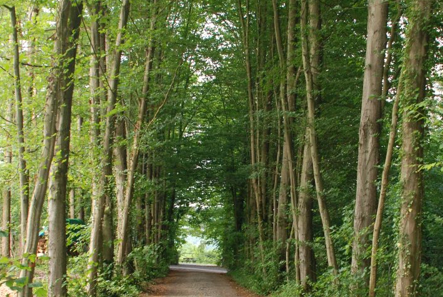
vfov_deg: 23.0
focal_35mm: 59
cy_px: 191
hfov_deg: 33.7
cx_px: 280
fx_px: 727
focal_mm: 18
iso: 320
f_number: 3.5
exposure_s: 1/60
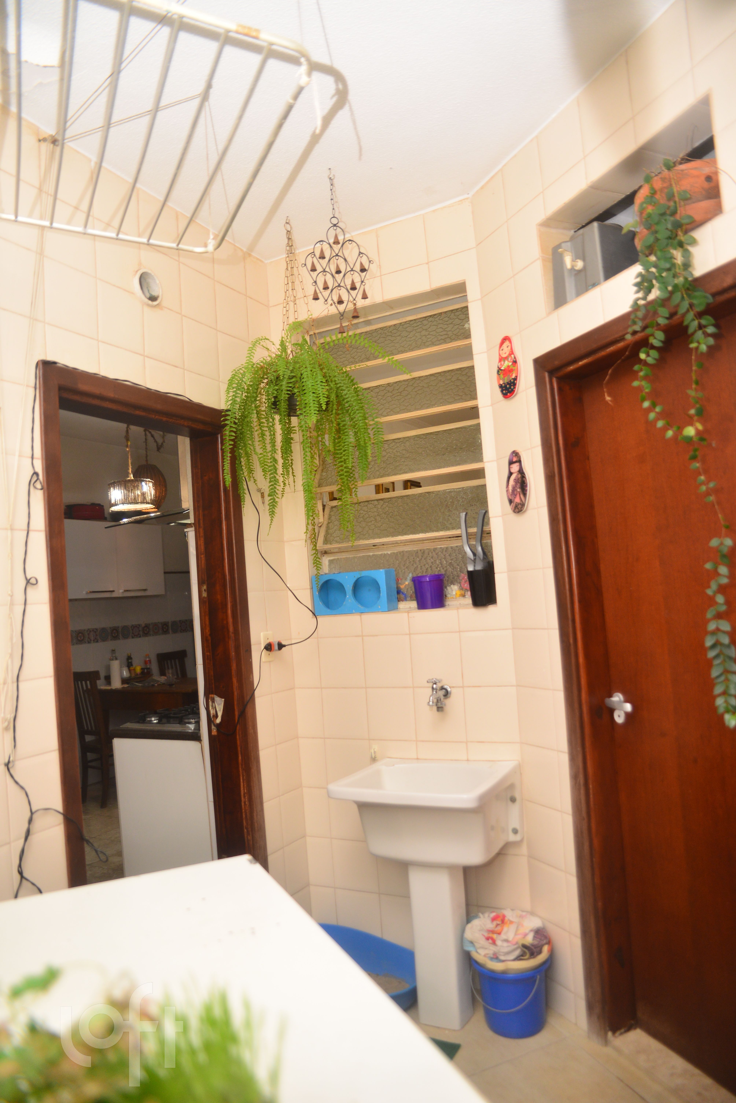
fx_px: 980
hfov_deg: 41.1
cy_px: 552
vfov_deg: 58.7
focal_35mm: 32
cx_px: 368
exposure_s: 1/200
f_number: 2.8
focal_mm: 32
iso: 640
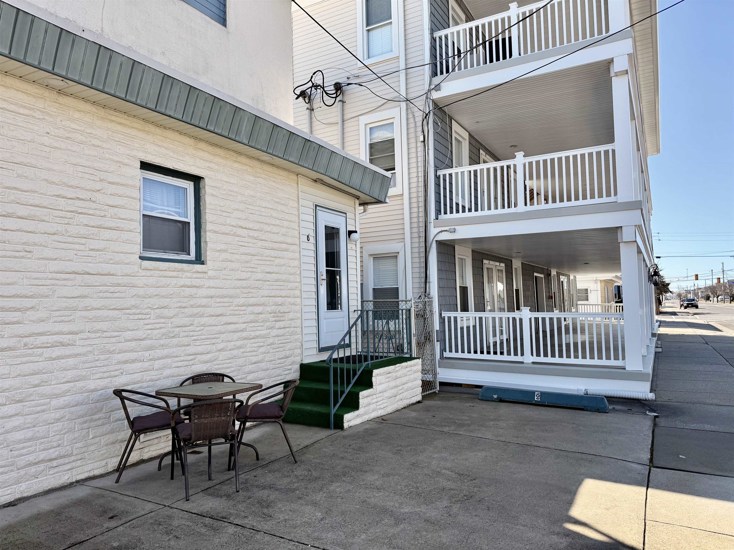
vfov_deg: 56.8
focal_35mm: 24
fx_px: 509
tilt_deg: +3.6
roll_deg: +1.4
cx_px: 367
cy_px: 275
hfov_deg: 71.6
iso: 100
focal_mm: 6.76
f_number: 1.78
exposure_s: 1/2445
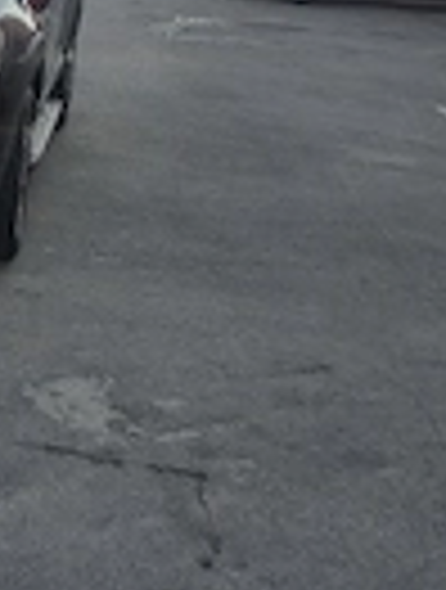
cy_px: 135
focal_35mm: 70
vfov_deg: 27.3
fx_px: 1197
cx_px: -135
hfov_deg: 19.5
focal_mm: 5.4
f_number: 1.8
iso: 25
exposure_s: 1/1667
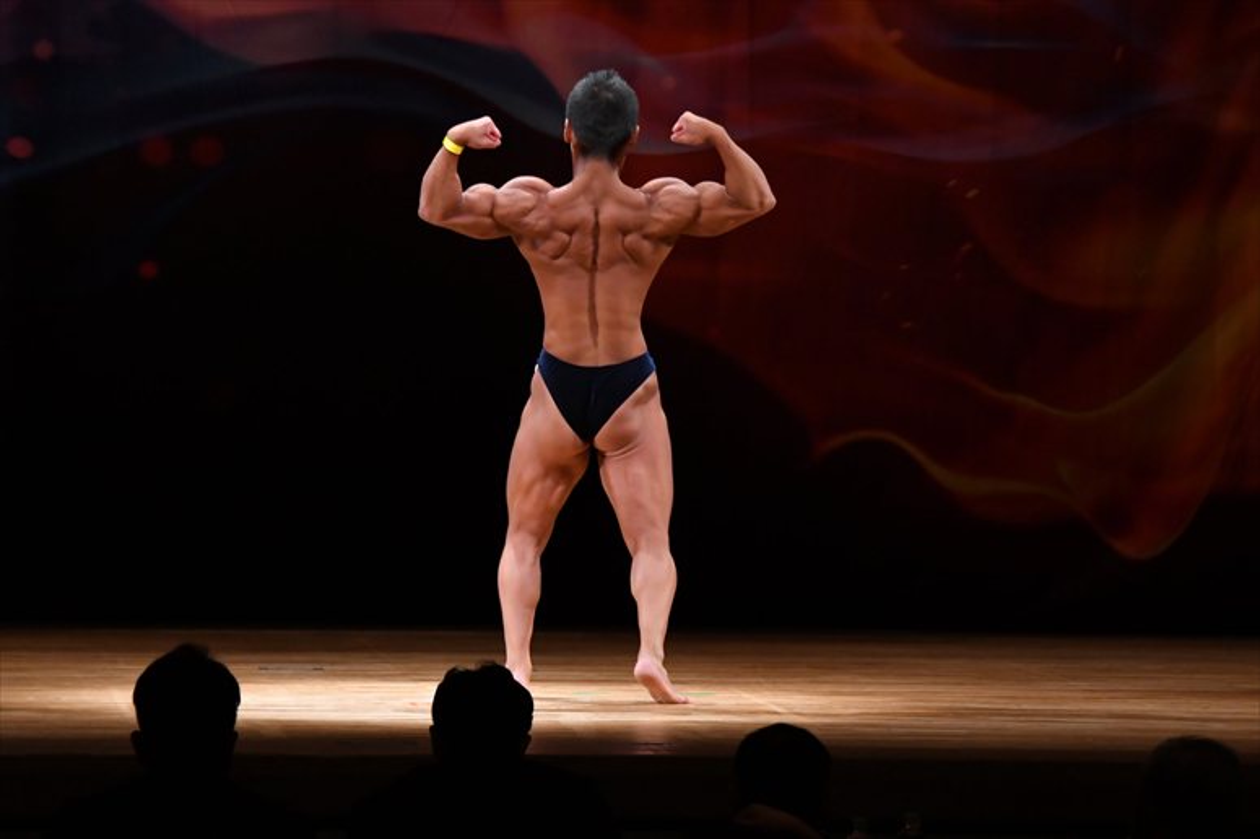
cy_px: 420
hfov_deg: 9.5
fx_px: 7591
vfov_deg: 6.3
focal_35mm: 217
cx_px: 630
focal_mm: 145
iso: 3200
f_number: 5.6
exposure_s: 1/400
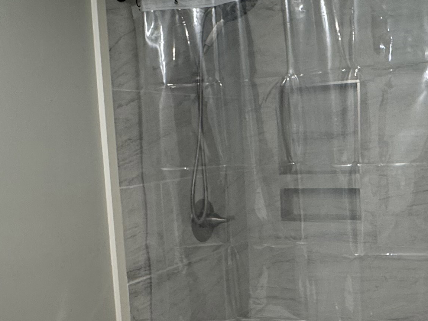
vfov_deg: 29.5
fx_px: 606
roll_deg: +2.5
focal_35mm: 49
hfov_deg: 38.6
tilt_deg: -8.0
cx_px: 269
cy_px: 215
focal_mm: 2.22
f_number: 2.2
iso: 200
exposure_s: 1/120
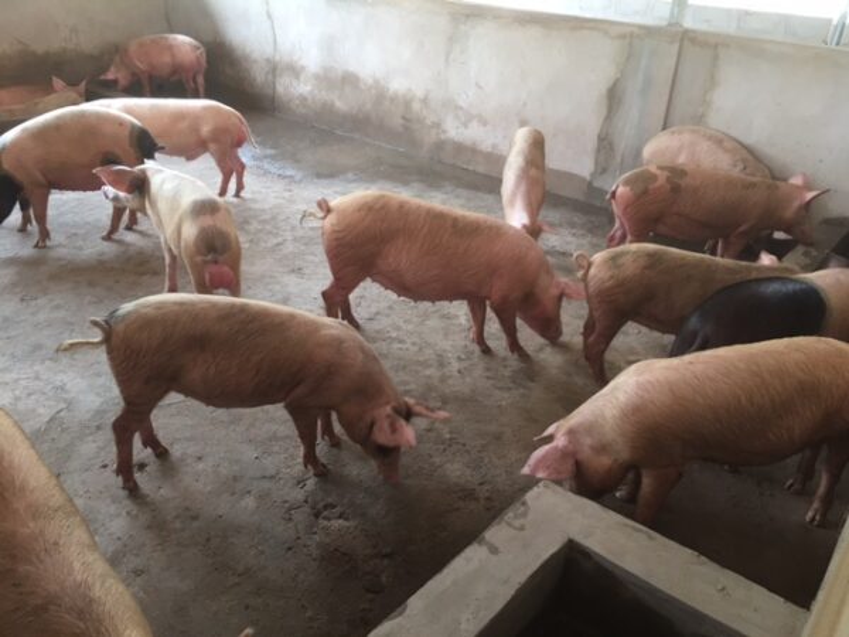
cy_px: 318
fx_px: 711
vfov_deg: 48.2
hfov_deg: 61.7
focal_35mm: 29
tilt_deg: -27.7
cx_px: 424
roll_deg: -2.1
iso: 40
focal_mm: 4.15
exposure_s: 1/17
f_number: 2.2
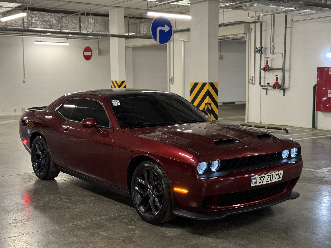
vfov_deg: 30.3
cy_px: 124
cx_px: 166
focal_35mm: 48
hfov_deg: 39.7
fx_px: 459
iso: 200
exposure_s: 1/50
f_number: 1.78
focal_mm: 6.76
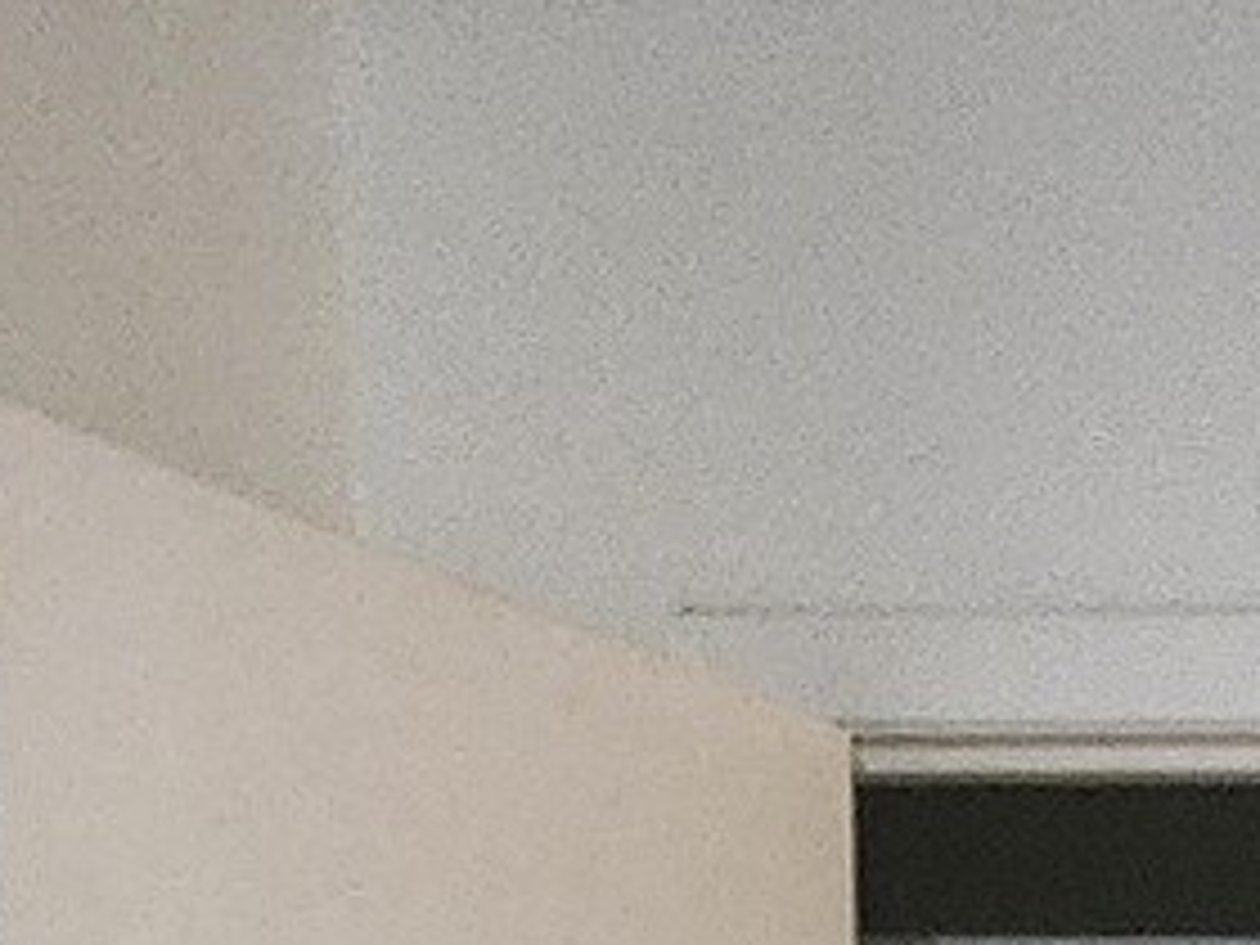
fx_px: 3458
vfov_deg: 12.3
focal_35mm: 95
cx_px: 1773
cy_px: 2264
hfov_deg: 18.7
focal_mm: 1.74
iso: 500
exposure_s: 1/30
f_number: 2.2
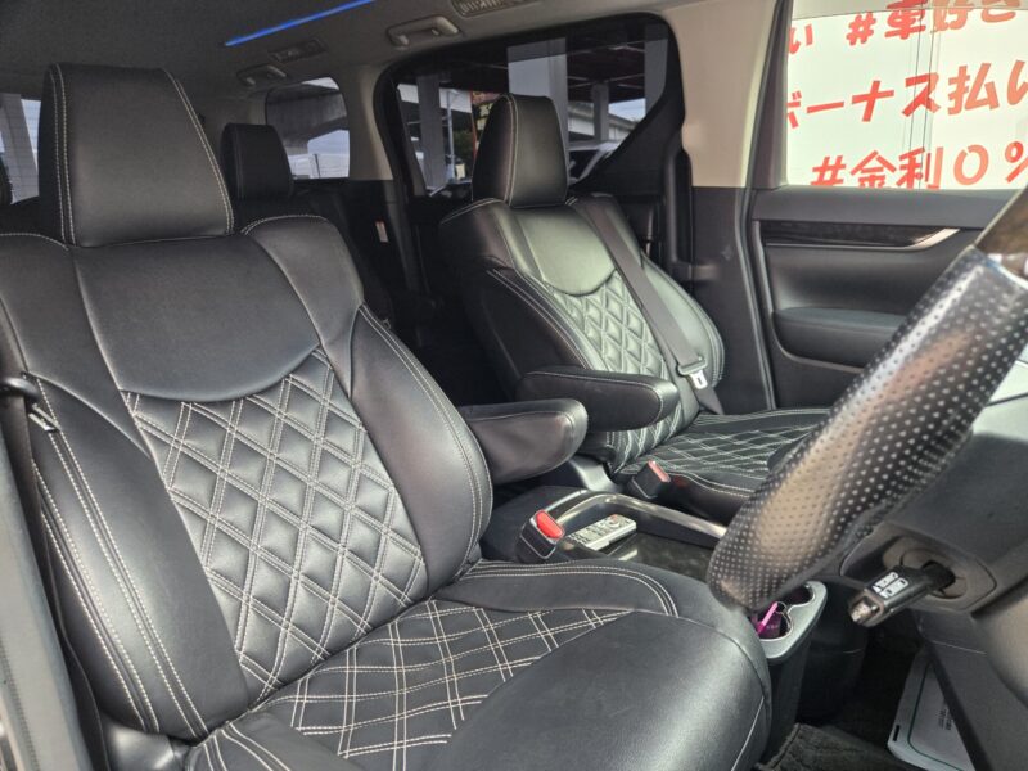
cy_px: 386
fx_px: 683
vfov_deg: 58.9
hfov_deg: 73.9
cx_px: 514
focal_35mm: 23
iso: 320
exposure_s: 1/100
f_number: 1.8
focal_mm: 5.4
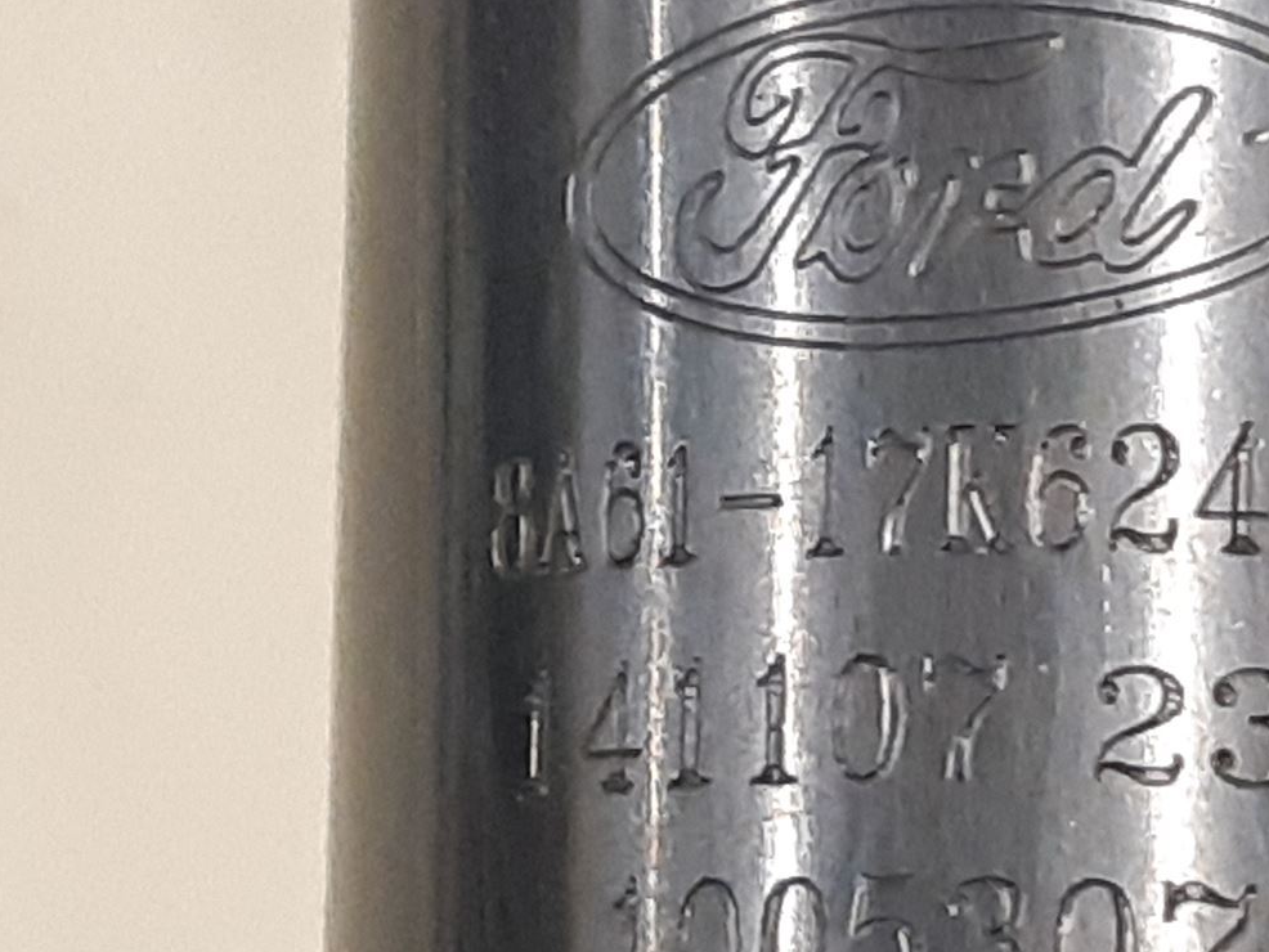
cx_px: 820
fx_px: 1980
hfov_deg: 35.3
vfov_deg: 26.5
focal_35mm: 54
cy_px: 778
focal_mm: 3.93
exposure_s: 1/50
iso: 250
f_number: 1.7
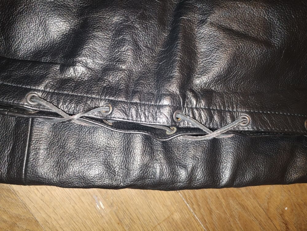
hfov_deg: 67.3
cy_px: 116
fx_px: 231
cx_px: 154
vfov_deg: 53.1
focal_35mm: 26
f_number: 1.8
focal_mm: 4.75
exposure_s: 1/25
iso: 1422
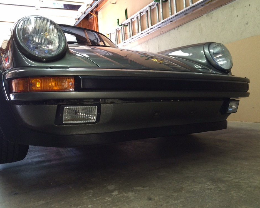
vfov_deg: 47.1
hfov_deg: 57.2
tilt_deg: -0.5
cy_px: 101
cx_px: 123
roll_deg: +4.8
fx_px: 239
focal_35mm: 31
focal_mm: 4.15
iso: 80
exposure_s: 1/30
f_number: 2.2
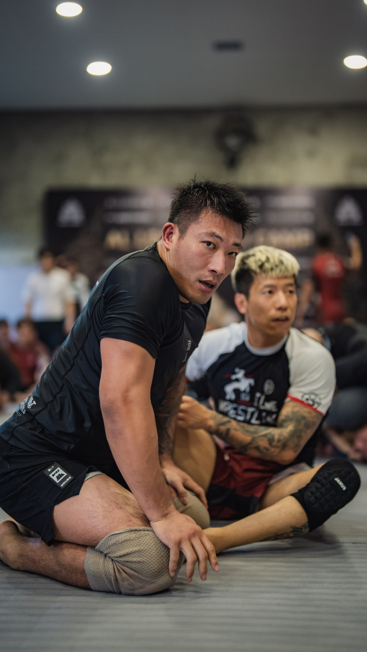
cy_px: 330
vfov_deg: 39.2
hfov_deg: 22.6
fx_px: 917
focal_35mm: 53
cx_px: 187
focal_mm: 50
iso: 1600
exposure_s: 1/640
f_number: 1.2
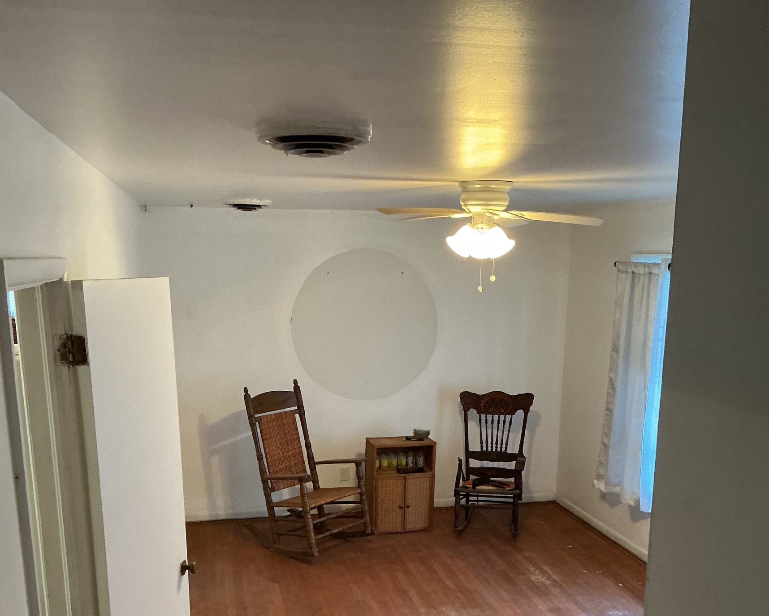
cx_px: 383
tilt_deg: -15.1
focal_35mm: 38
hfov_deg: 47.9
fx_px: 865
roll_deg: +0.1
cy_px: 479
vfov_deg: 37.9
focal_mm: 3
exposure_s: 1/40
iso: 200
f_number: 1.8
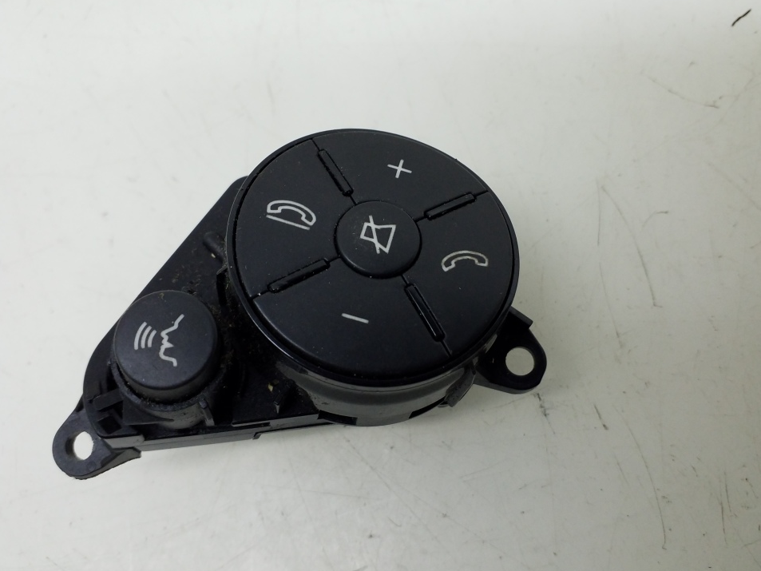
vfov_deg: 48.2
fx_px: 638
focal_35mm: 29
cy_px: 287
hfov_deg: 61.7
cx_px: 382
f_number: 1.9
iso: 160
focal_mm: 3.6
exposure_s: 1/50
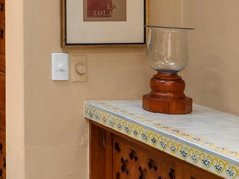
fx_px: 718
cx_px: -223
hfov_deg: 15.5
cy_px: -26
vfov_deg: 13.9
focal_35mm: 104
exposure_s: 1/8
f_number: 8
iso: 250
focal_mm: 24
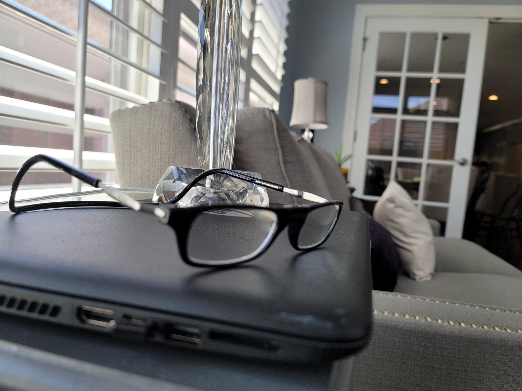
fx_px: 377
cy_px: 196
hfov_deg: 69.4
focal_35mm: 25
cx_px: 261
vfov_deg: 54.9
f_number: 1.8
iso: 20
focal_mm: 7
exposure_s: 1/119
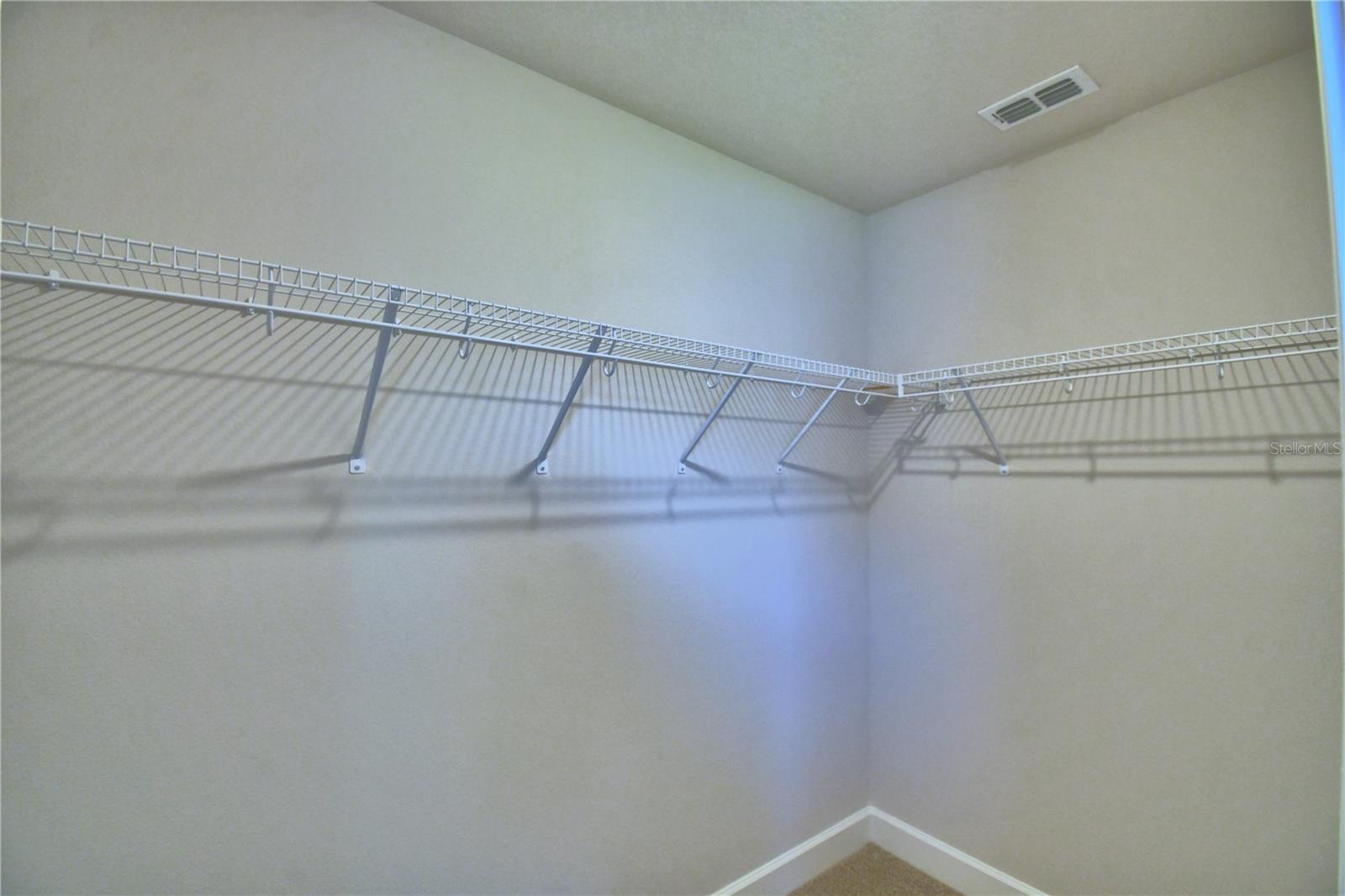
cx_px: 672
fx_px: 560
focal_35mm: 15
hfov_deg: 100.4
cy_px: 448
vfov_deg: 77.3
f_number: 4.5
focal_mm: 10
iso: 400
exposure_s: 1/50
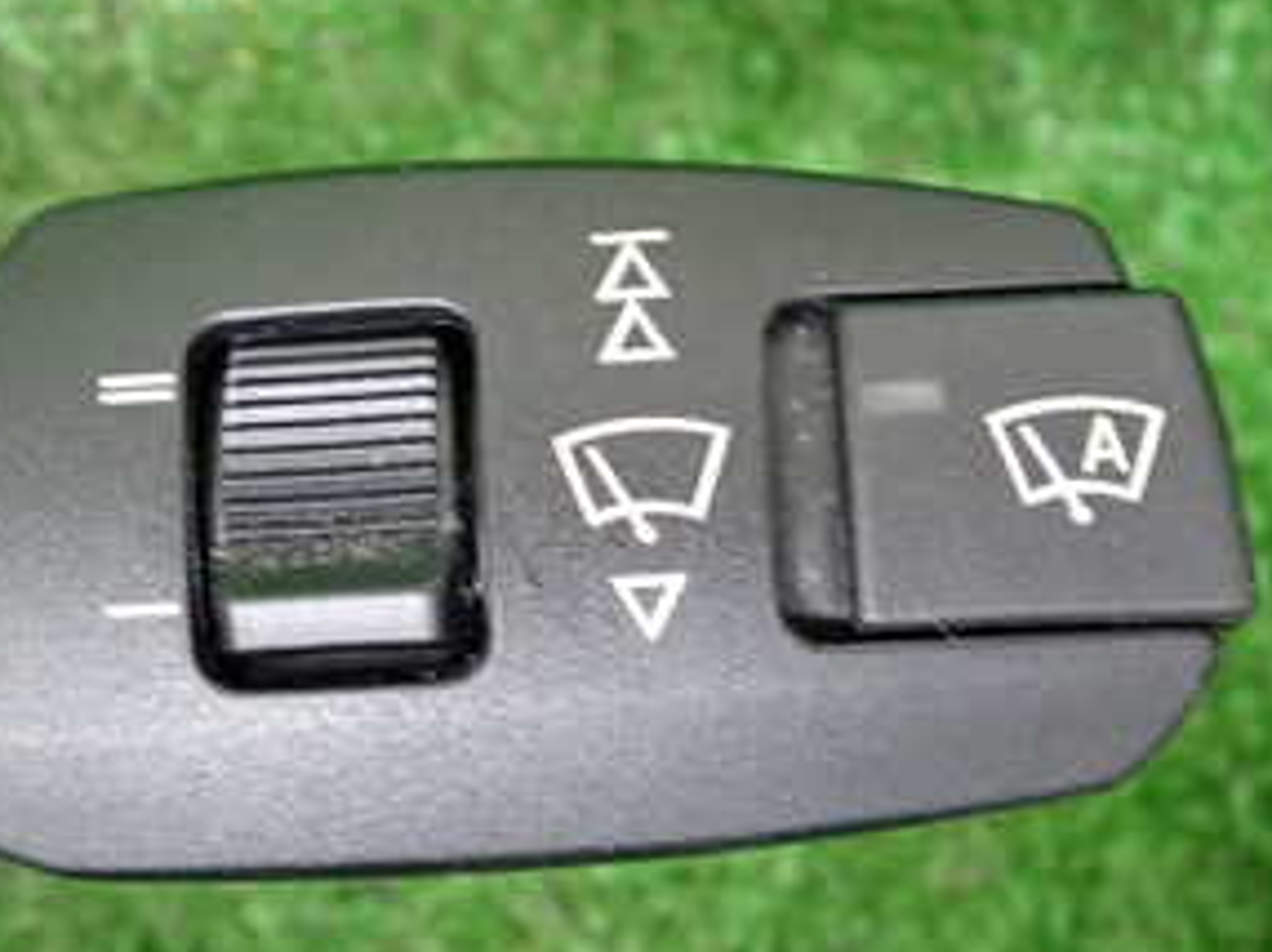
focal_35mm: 63
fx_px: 2313
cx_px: 382
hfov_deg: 30.4
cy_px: 552
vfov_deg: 23.2
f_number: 2.3
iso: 320
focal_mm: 5.4
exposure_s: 1/30
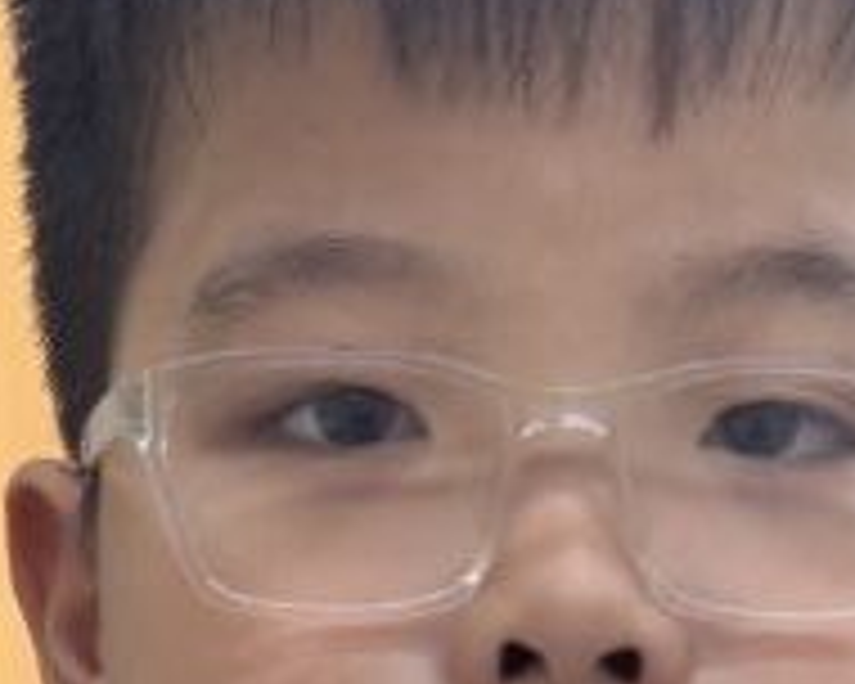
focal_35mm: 123
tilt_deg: -14.1
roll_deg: -3.0
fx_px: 3112
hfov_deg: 15.6
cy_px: 1755
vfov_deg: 10.4
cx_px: 648
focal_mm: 6.76
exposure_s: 1/100
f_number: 1.78
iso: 64
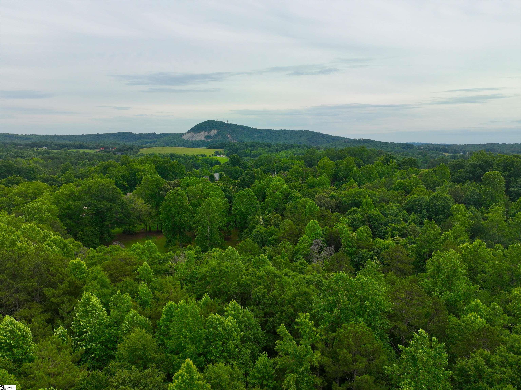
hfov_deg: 71.6
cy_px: 195
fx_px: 361
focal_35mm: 24
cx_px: 260
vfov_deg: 56.8
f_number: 2.8
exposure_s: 1/200
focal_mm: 12.29
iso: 110
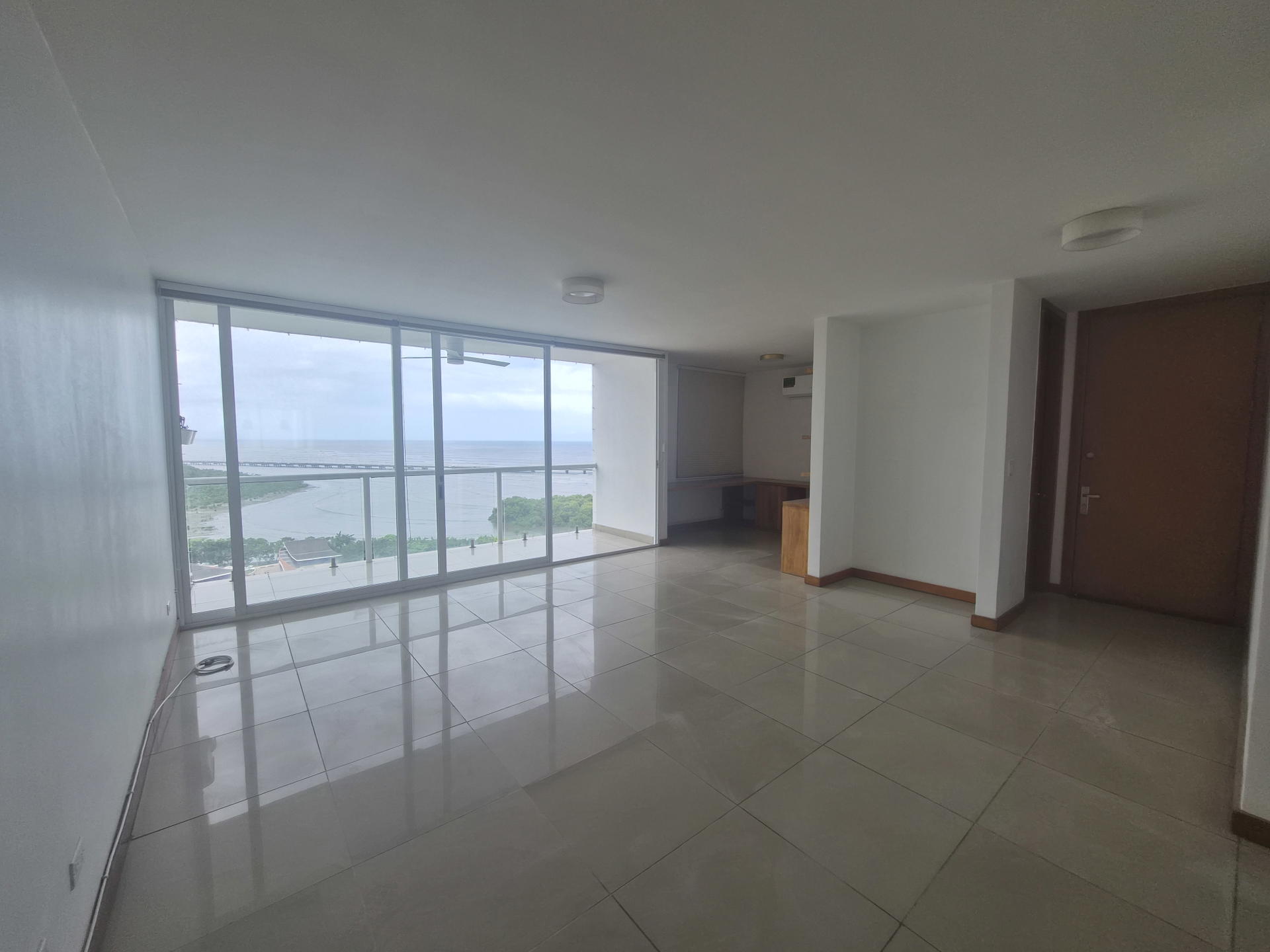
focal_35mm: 13
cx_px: 635
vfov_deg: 89.9
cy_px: 476
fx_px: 477
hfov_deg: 106.2
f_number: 2.2
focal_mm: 1.7
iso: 25
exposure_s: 1/430
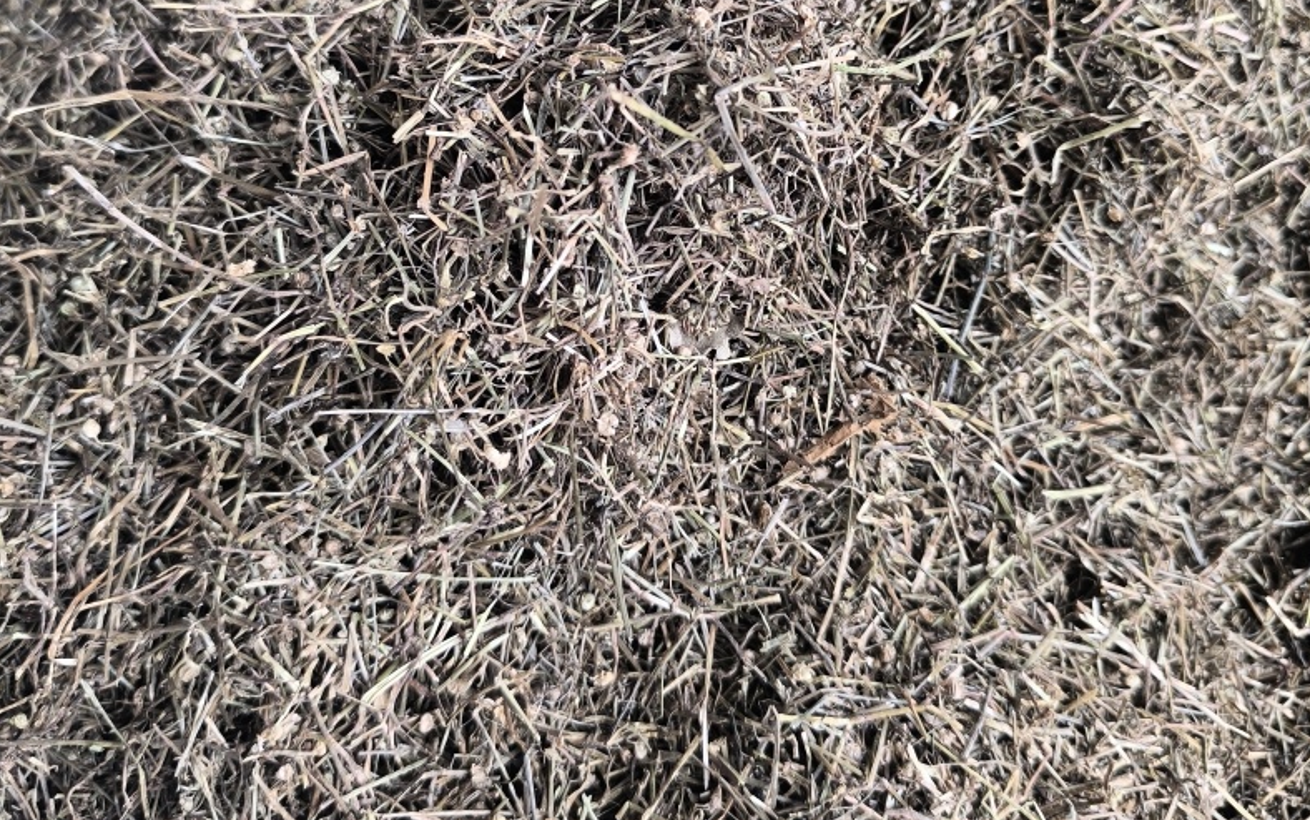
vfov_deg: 37.5
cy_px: 215
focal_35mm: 33
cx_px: 663
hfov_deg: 58.1
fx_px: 1178
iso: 50
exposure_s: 1/100
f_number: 1.65
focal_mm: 6.14
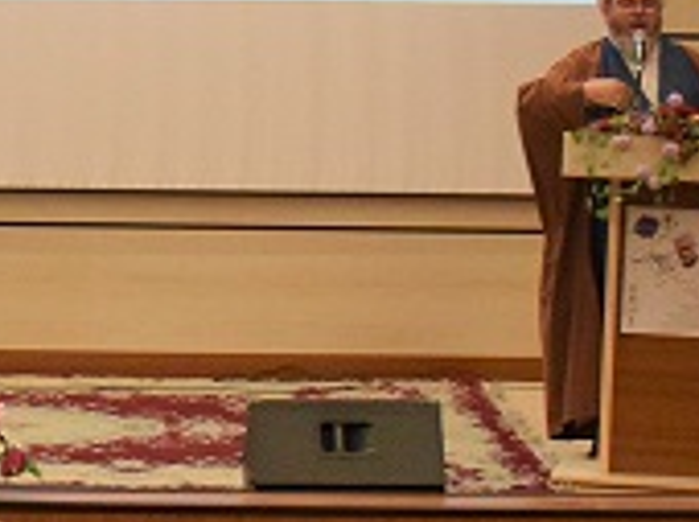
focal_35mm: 217
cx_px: -171
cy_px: 201
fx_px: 4377
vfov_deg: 6.8
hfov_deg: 9.0
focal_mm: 35
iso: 3600
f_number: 4.5
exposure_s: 1/60
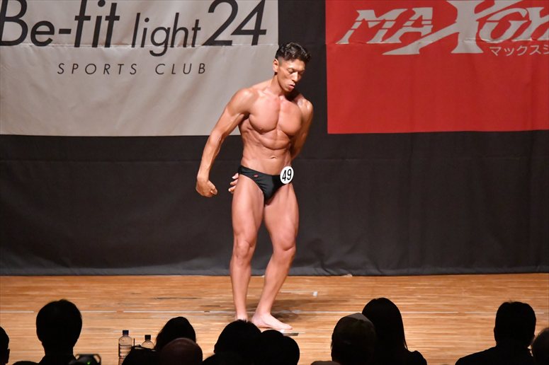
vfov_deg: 5.4
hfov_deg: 8.1
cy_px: 182
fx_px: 3887
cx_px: 274
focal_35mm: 255
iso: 12800
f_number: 5.6
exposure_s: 1/400
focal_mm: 170
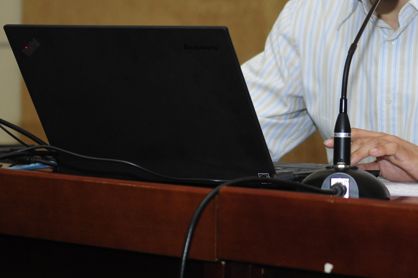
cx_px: 353
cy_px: -20
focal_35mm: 174
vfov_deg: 7.8
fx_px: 2018
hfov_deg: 11.8
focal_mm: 52
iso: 640
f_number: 2.8
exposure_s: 1/100
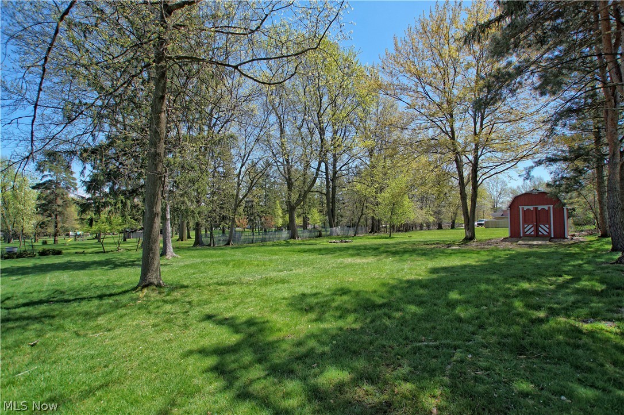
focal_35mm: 16
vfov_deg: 72.0
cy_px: 208
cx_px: 312
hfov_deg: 95.0
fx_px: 286
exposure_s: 1/500
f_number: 4.5
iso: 100
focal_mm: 11
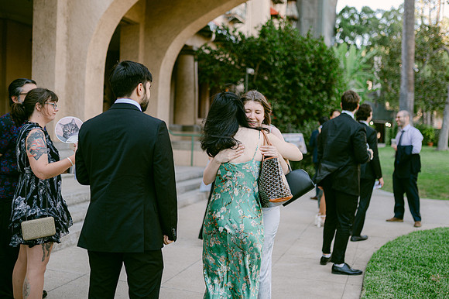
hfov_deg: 51.1
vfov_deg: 35.3
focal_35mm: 38
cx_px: 242
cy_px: 138
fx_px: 470
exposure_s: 1/320
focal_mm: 35
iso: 100
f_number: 1.4
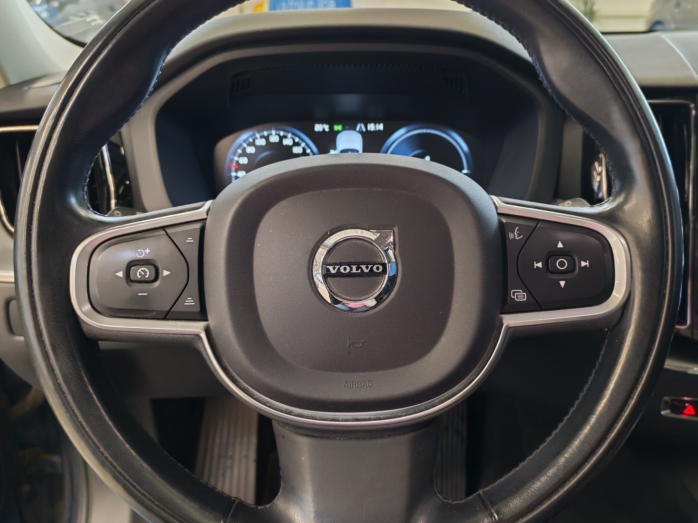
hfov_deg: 58.3
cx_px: 356
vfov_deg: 45.4
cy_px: 257
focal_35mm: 31
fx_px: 625
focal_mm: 6.12
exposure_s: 1/100
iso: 1250
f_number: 1.9
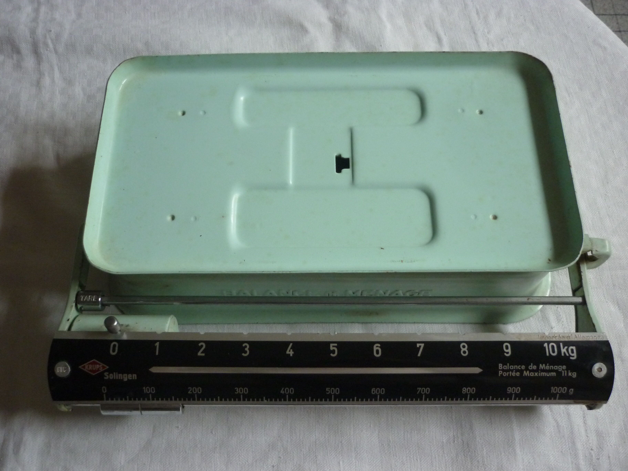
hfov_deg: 55.4
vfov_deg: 42.9
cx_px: 314
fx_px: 599
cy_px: 236
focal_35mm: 33
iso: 320
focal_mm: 5.5
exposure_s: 1/30
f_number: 2.8
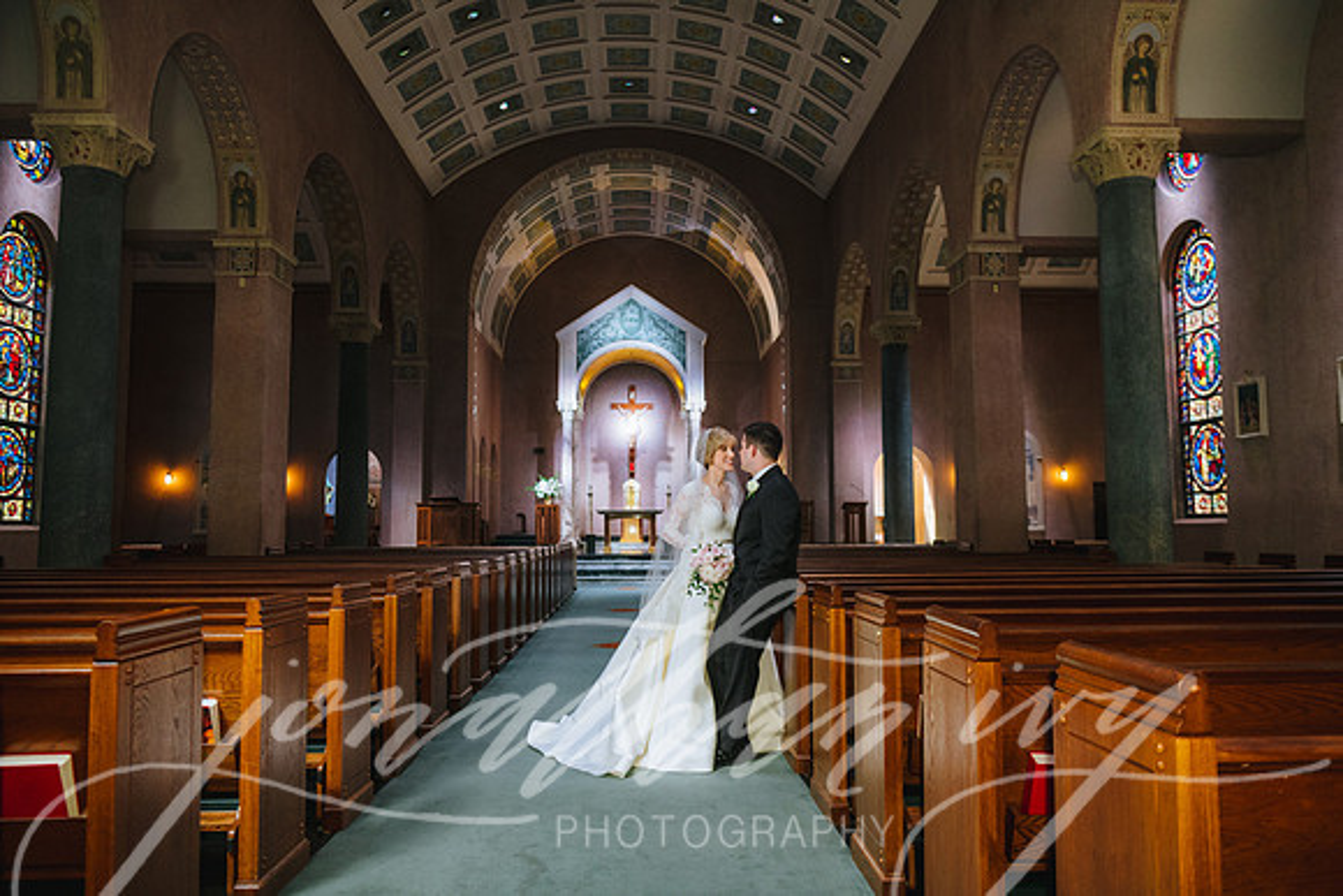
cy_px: 448
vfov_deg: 46.4
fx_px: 1045
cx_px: 672
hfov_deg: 65.5
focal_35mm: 28
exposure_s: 1/160
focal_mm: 28
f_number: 3.5
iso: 1250
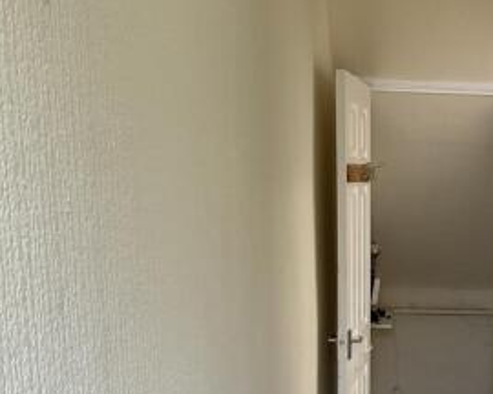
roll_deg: +0.0
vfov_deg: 24.2
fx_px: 890
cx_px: 461
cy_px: 366
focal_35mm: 61
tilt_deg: -11.9
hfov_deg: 29.4
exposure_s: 1/60
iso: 64
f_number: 1.8
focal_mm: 3
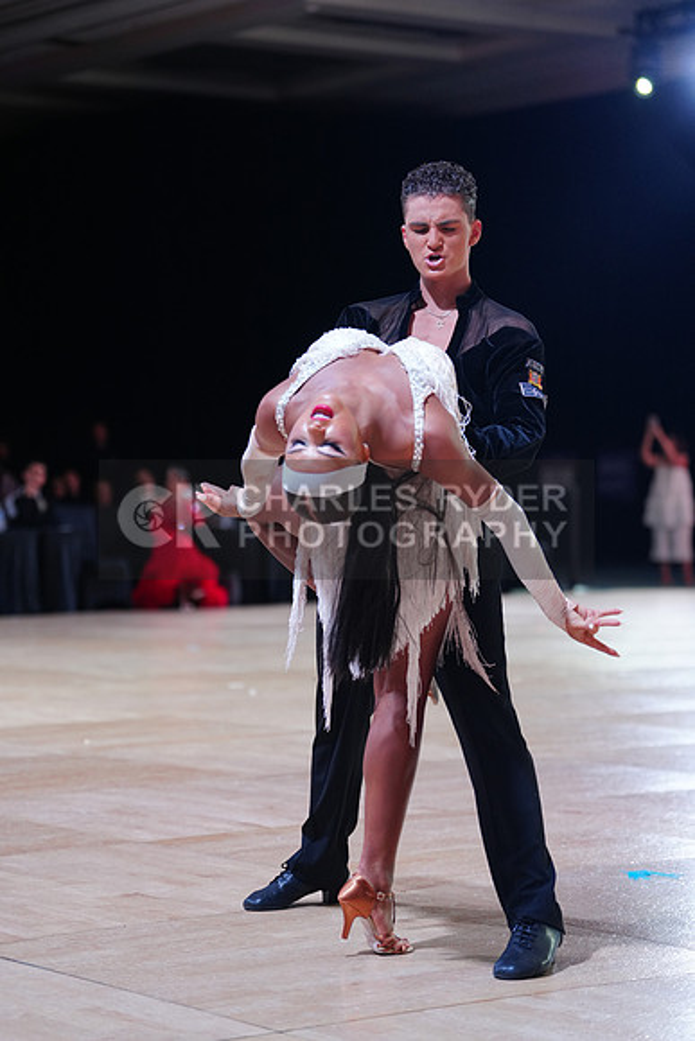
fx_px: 2633
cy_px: 520
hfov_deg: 15.0
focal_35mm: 91
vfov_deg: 22.4
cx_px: 348
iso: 1000
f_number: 2.8
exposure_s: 1/500
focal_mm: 91
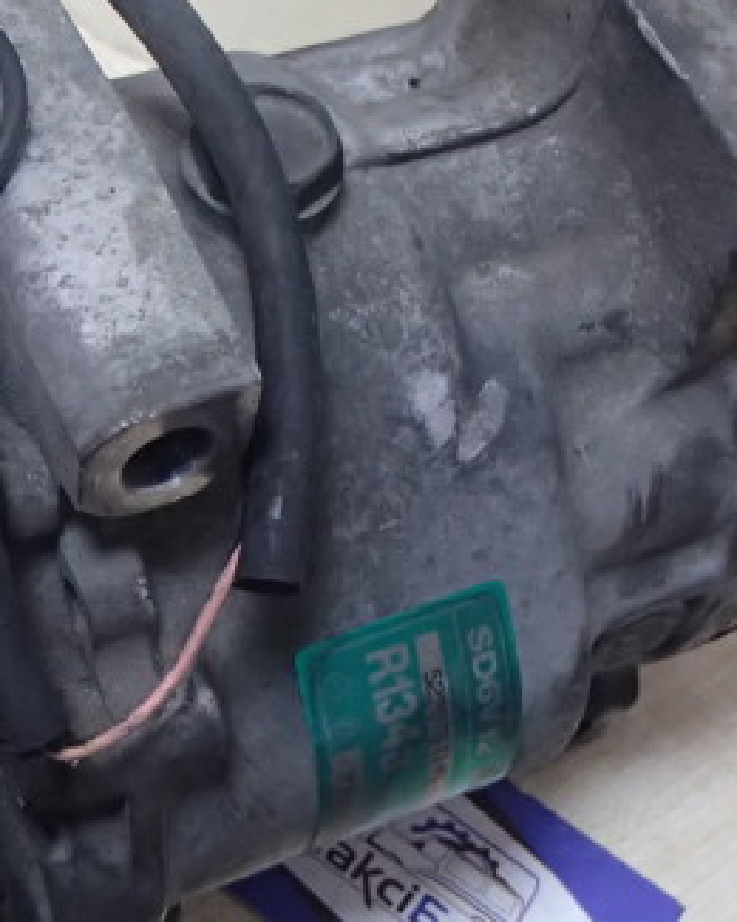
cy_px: 557
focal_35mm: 71
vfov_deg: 26.7
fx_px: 1936
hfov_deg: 21.4
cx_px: 221
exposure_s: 1/40
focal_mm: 6.64
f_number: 4.7
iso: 1000
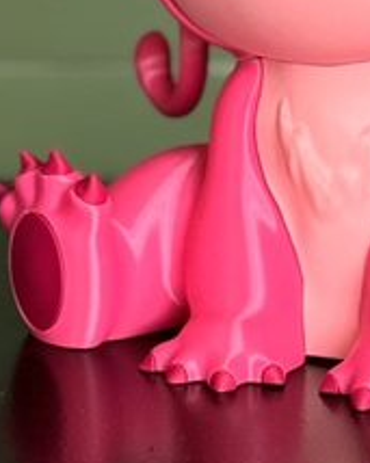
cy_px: -396
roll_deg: +0.4
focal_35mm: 219
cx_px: -39
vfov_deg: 8.5
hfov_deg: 7.0
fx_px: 3000
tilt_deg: -3.6
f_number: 1.78
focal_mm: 6.76
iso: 100
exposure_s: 1/121
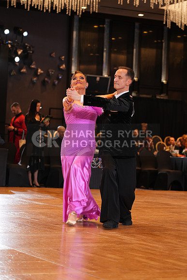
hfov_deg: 13.0
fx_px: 818
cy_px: 140
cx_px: 94
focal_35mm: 105
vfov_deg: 19.5
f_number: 4
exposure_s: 1/200
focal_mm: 105
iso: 1600
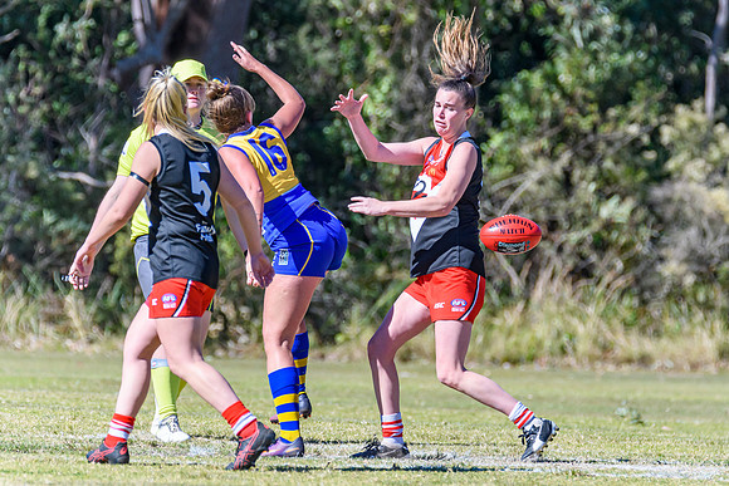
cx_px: 438
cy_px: 230
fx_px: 15330
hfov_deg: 2.7
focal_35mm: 757
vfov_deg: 1.8
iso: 800
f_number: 8
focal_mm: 420
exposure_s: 1/2000
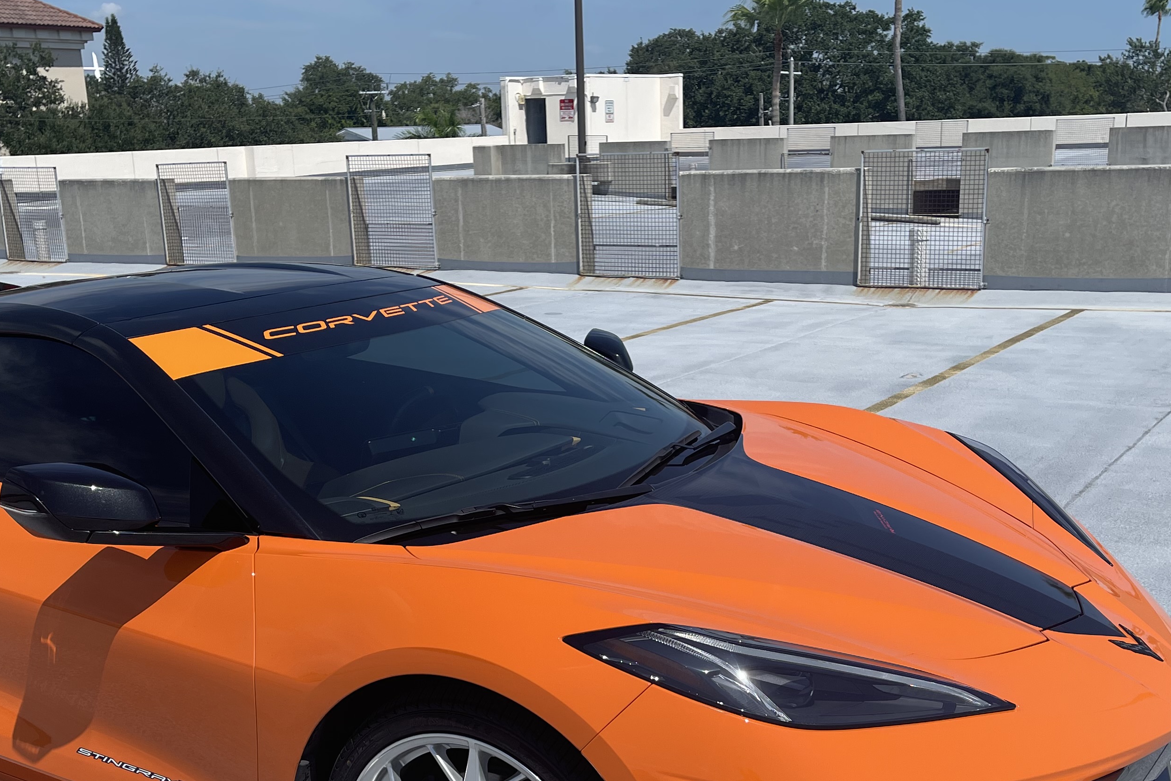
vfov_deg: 31.6
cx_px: 580
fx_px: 1366
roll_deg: +1.9
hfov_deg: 46.4
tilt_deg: -17.2
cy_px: 534
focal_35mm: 42
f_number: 1.6
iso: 32
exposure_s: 1/5376
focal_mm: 5.1
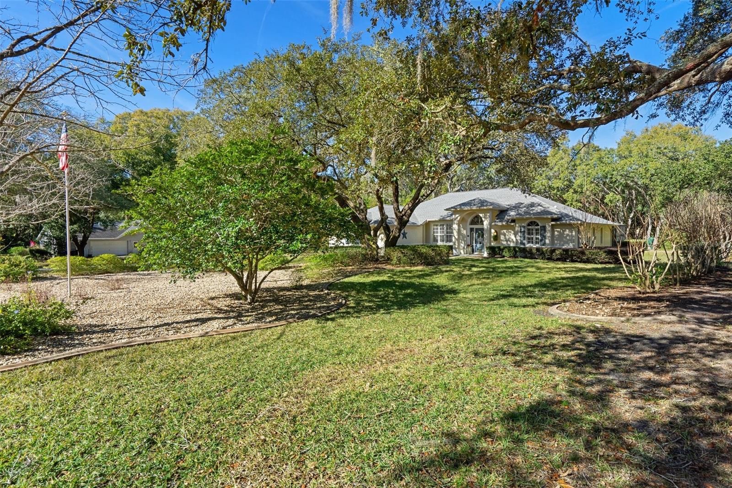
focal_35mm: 18
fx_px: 366
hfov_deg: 90.0
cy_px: 244
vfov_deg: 67.4
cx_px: 366
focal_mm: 18
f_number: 8
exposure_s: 1/160
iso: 400
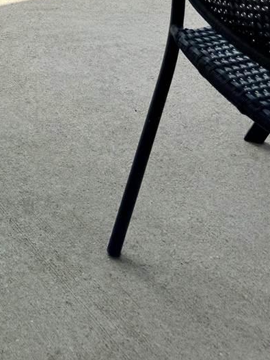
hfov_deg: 13.9
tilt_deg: -7.9
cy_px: -346
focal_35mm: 105
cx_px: -4
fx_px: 1092
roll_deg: -0.5
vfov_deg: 15.3
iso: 80
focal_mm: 6.76
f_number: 1.78
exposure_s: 1/3021
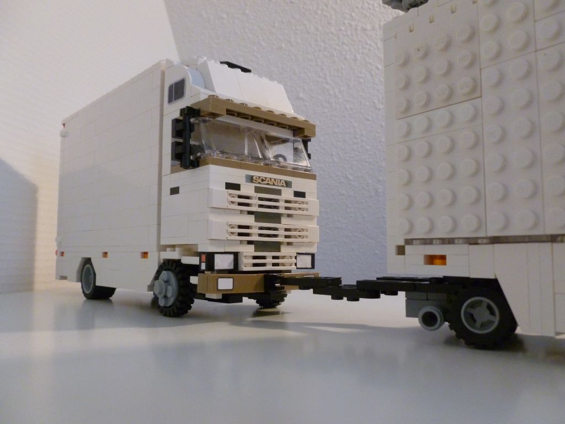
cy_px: 212
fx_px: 457
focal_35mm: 28
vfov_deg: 49.7
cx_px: 282
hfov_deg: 63.4
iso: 400
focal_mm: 5
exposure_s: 1/30
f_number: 3.3
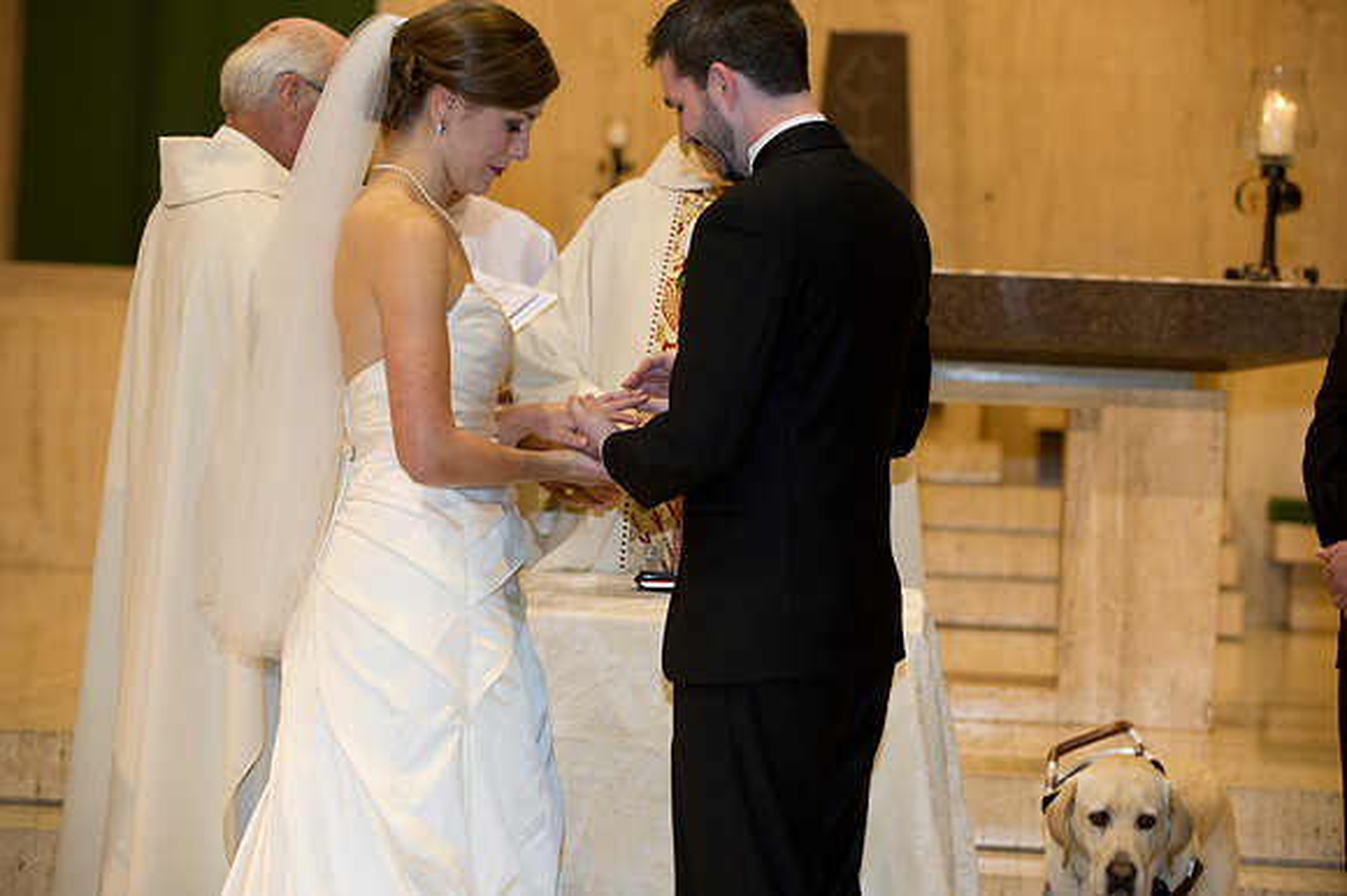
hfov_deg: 18.6
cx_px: 674
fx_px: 4113
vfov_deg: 12.4
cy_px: 448
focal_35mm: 110
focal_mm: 110
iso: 1250
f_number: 3.5
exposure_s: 1/60
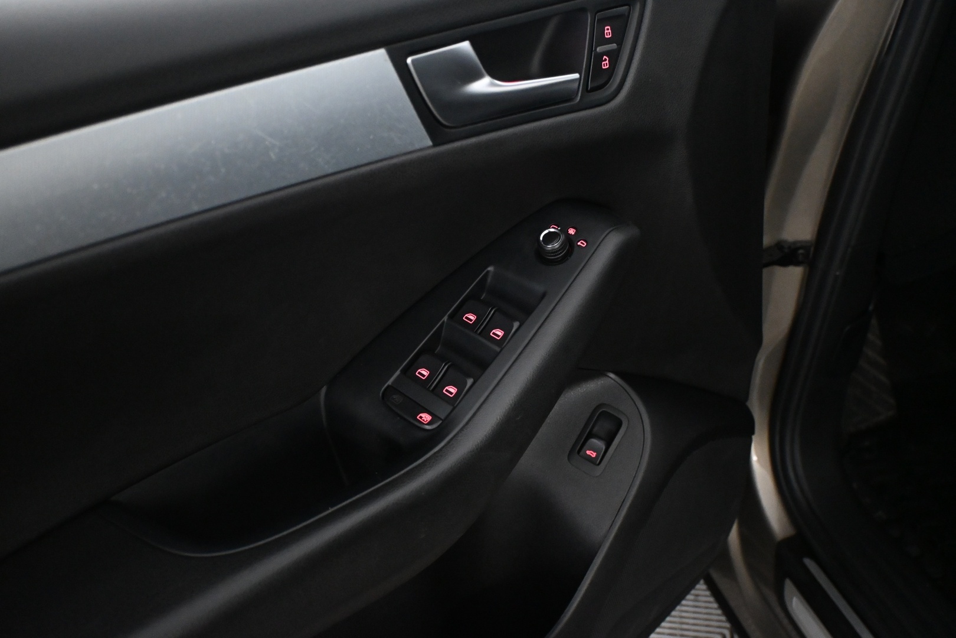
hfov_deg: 57.2
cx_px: 478
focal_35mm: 33
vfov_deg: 40.0
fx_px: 876
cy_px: 319
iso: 5600
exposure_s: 1/60
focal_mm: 22
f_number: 4
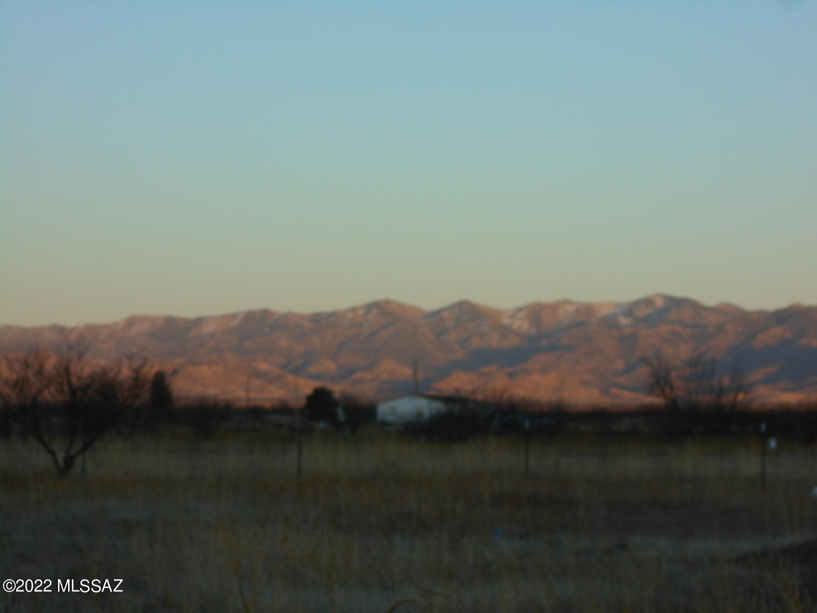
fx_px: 3068
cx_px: 408
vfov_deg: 11.4
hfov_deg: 15.2
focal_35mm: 130
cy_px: 306
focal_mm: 23
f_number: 6.5
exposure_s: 1/80
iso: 80
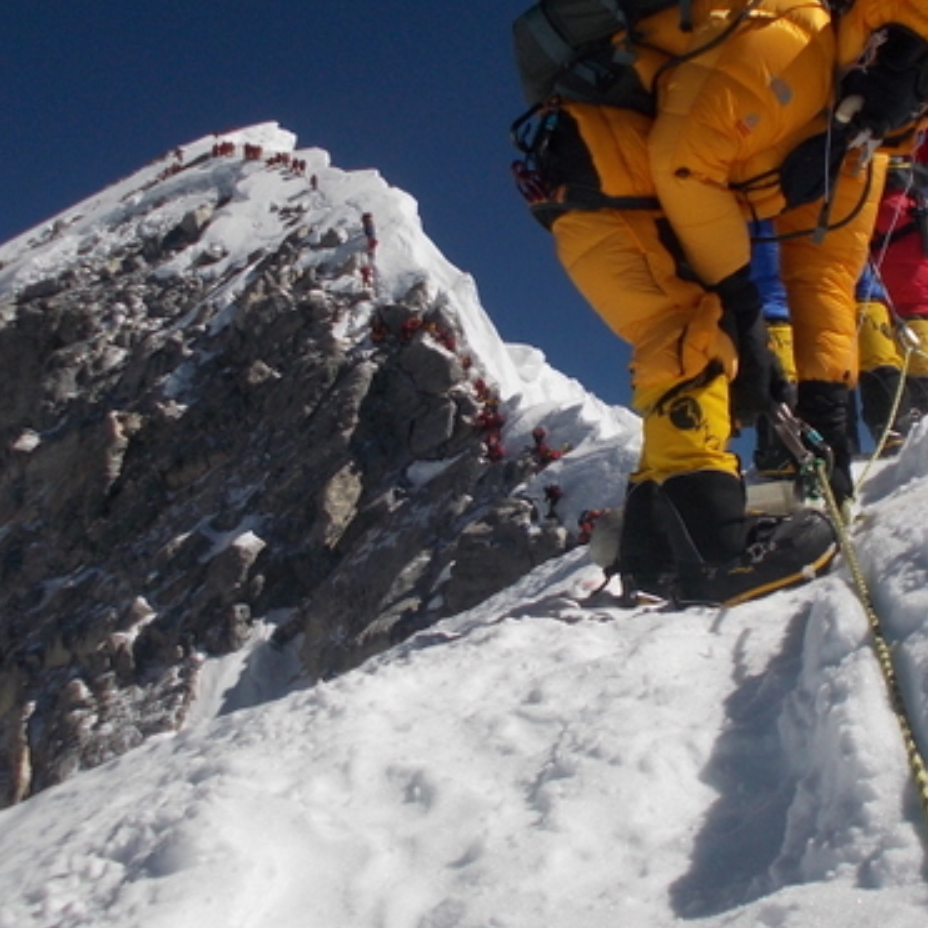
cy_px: 403
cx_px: 565
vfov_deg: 27.7
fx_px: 1880
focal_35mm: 62
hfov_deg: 27.6
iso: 80
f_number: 8
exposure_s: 1/500
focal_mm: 4.6
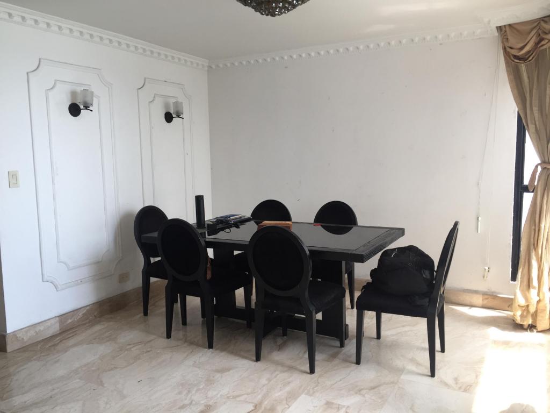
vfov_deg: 48.2
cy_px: 206
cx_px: 275
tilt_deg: -6.8
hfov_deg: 61.7
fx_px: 461
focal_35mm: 29
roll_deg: +1.0
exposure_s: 1/120
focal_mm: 4.15
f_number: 2.2
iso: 40
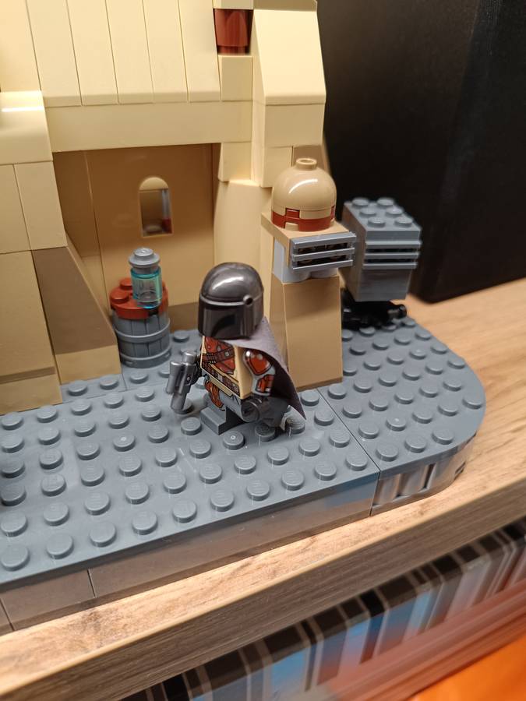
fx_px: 486
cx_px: 263
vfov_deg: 71.6
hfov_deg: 56.8
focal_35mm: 24
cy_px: 350
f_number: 1.88
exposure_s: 1/50.1
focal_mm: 5.59
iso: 602
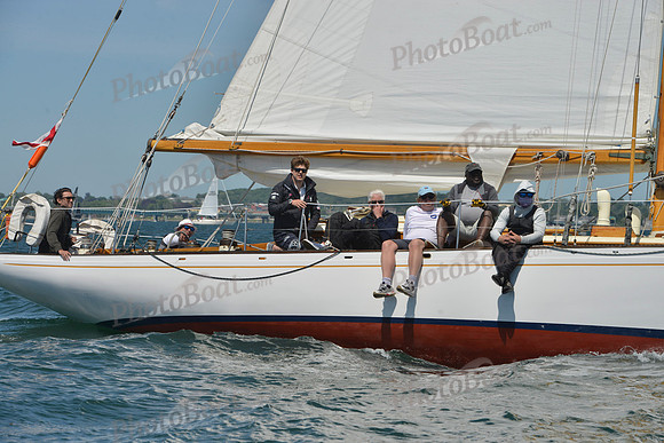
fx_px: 2490
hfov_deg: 15.2
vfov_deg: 10.2
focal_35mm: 135
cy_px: 222
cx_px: 332
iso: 280
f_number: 10
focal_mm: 135
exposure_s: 1/1250
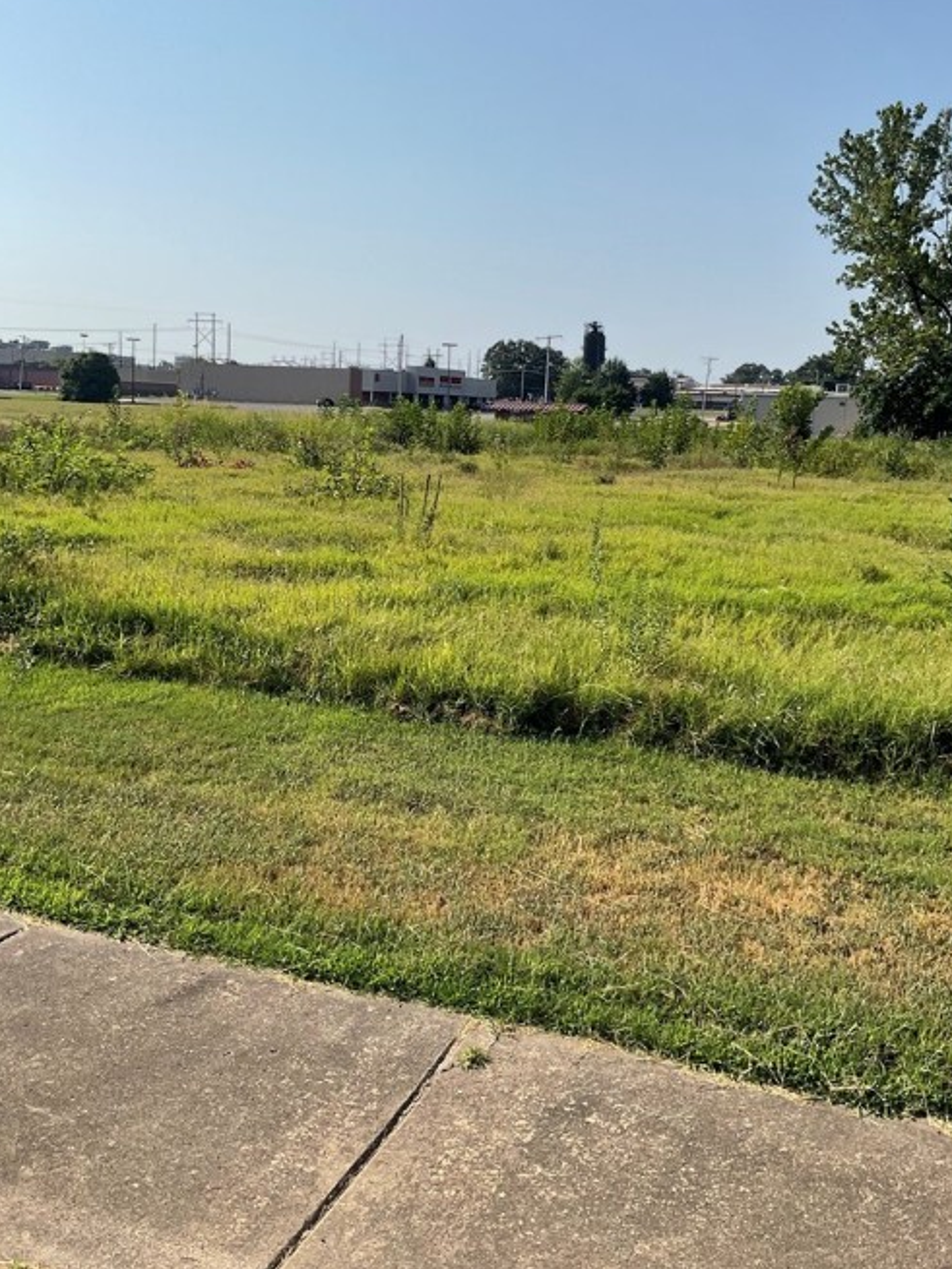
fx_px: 1247
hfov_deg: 41.7
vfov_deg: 53.7
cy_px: 529
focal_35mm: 34
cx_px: 516
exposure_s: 1/2538
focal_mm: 3
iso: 16
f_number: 1.8
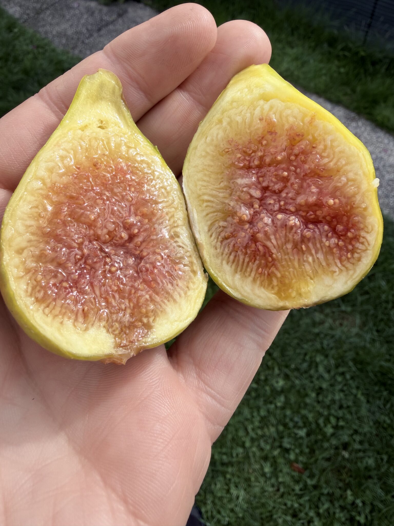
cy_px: 263
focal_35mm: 24
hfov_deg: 56.8
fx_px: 364
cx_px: 197
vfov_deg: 71.6
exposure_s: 1/671
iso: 40
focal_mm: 2.22
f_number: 2.2
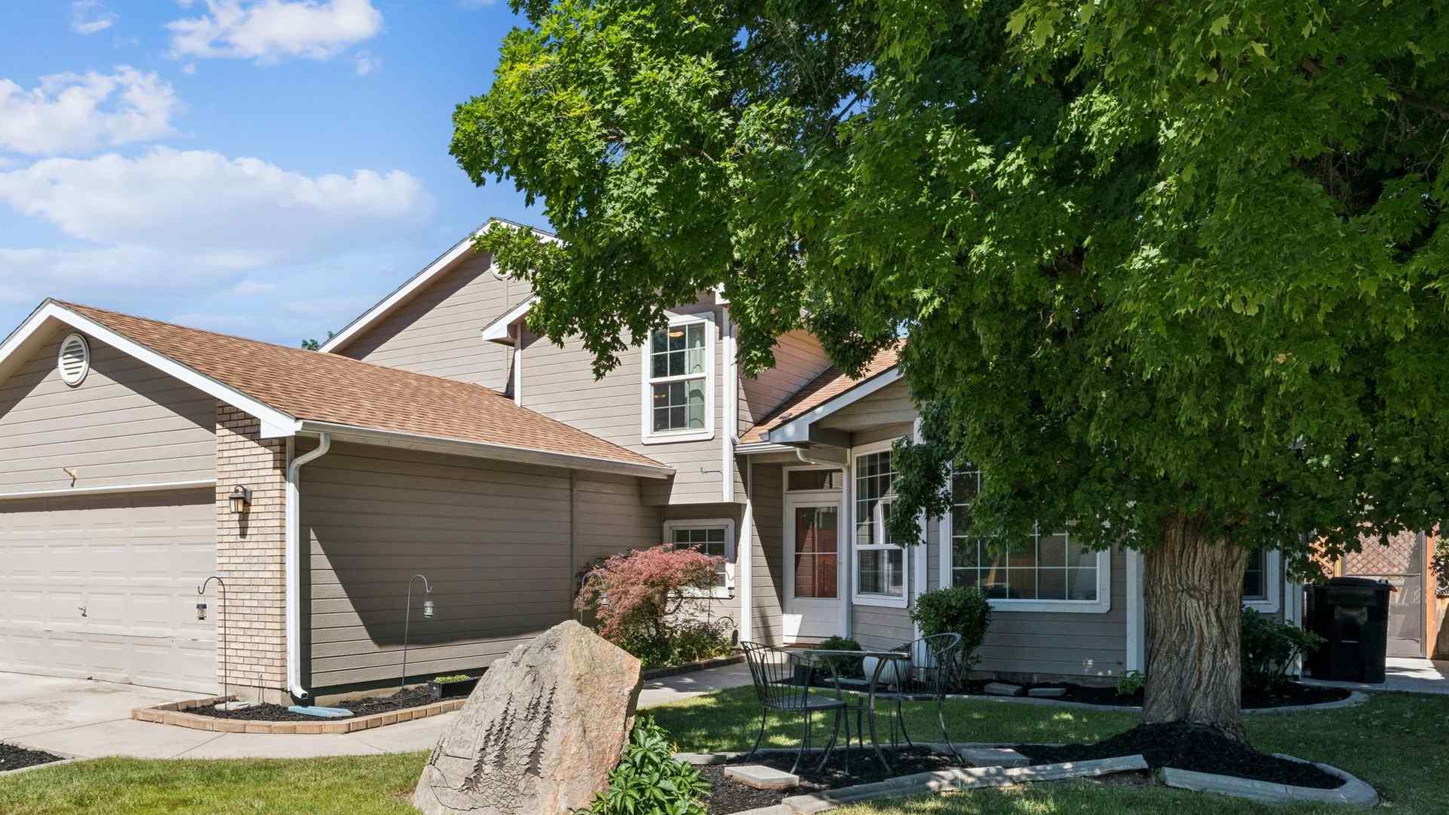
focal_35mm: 30
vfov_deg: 38.2
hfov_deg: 62.1
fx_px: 1159
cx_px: 458
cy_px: 565
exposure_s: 1/200
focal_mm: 18.1
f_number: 13
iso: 400
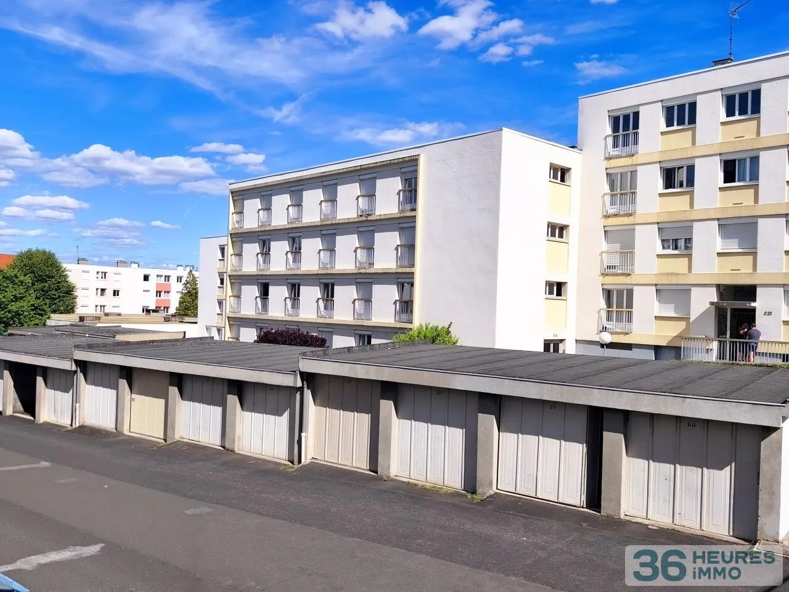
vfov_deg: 40.7
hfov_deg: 52.6
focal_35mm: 35
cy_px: 296
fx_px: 798
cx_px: 394
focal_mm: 6.18
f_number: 1.65
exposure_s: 1/2019
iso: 50
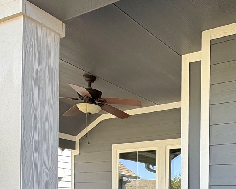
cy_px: 198
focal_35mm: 44
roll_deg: -1.2
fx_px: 307
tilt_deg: +0.1
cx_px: 228
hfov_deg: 38.0
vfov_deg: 31.1
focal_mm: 2.22
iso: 40
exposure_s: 1/174
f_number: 2.2
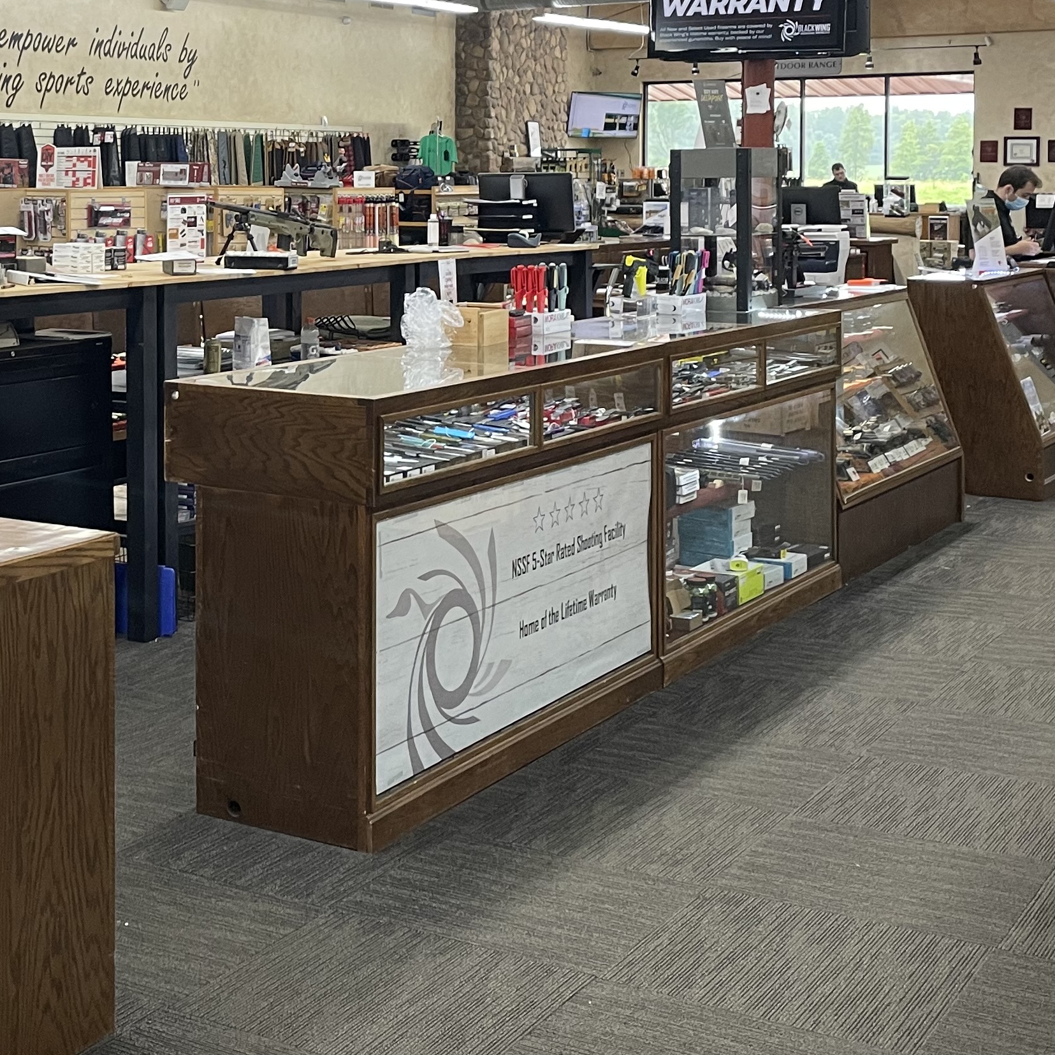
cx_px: 180
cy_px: 251
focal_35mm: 56
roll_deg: +0.0
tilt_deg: -2.1
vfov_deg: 30.0
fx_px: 1931
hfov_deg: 29.7
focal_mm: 4.2
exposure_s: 1/60
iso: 100
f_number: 1.6
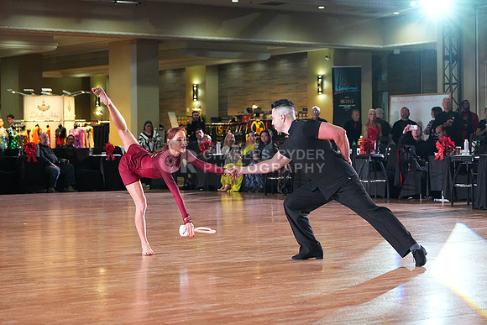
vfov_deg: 16.1
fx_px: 1150
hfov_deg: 23.9
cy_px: 162
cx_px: 244
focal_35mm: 85
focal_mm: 85
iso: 6400
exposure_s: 1/400
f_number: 5
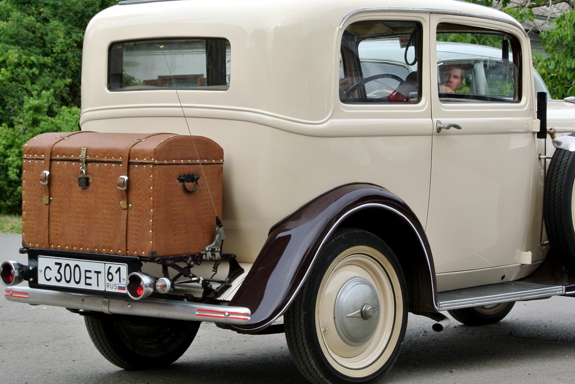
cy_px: 142
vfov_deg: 11.7
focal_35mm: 117
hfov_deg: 17.5
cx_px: 359
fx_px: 1869
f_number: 5.6
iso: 100
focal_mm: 30
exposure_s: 1/160
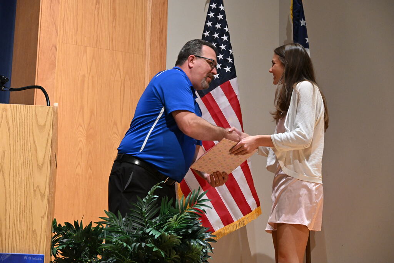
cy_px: 132
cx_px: 197
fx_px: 941
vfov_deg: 15.9
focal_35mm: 86
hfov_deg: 23.6
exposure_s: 1/60
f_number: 6.3
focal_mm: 86
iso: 7200
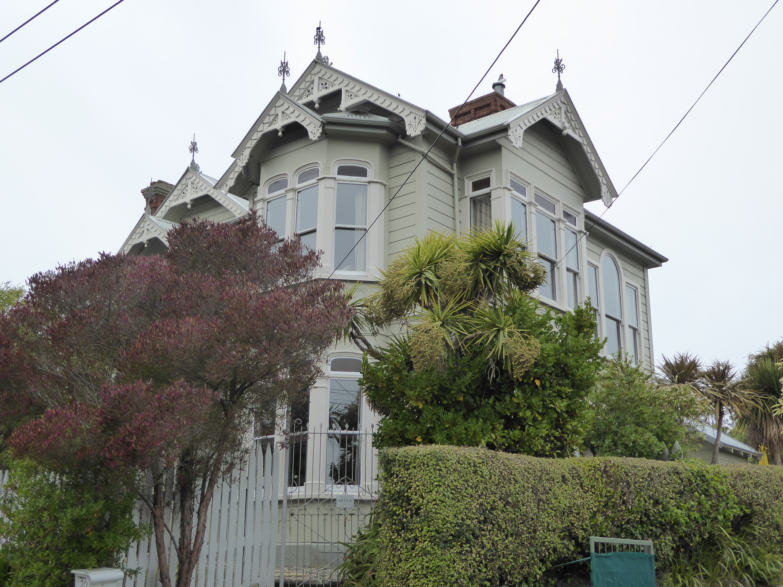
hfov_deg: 44.8
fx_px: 950
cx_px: 392
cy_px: 294
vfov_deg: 34.3
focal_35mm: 42
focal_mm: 7.2
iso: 160
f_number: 3.8
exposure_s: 1/800
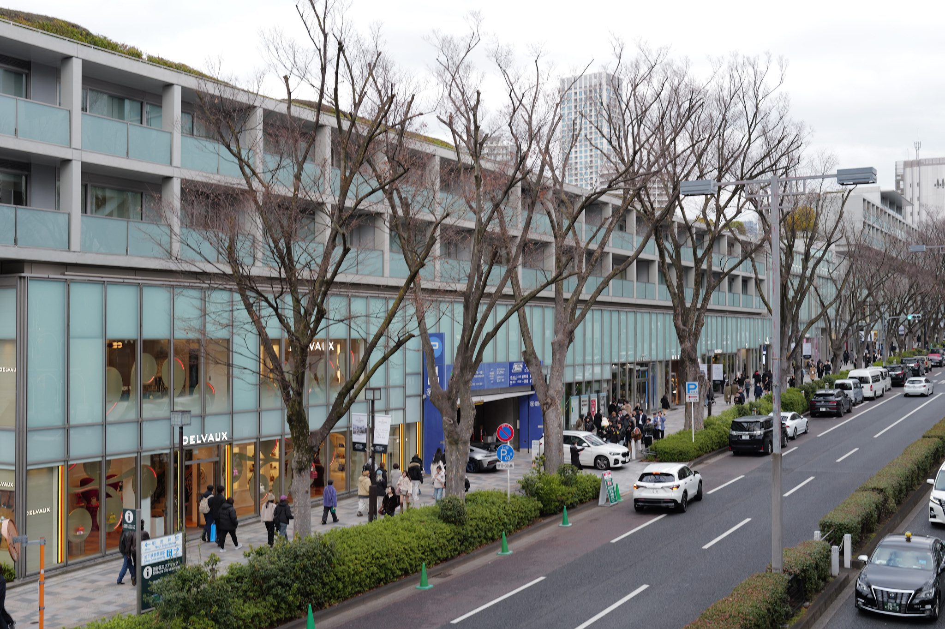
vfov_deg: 31.2
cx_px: 472
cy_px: 314
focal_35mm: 43
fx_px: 1128
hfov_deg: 45.5
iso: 100
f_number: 3.5
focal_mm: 43
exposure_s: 1/125
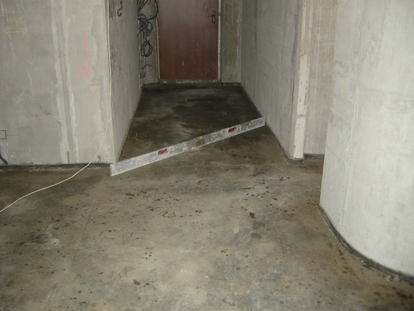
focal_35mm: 35
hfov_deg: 52.6
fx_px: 419
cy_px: 156
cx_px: 207
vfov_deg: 40.7
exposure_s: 1/60
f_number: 2.7
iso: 175
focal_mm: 7.5
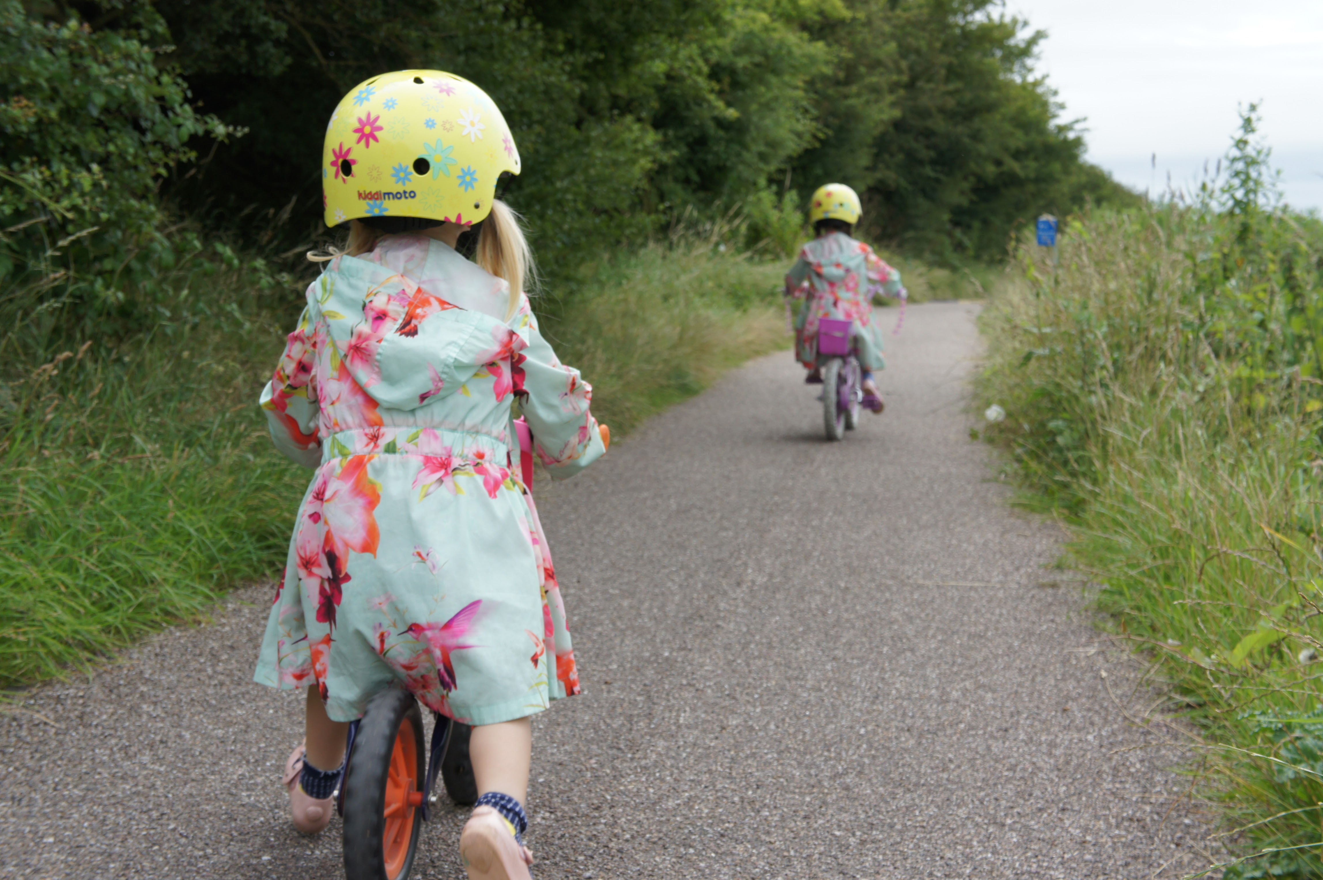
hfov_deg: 33.4
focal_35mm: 60
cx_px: 662
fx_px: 2204
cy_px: 440
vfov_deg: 22.6
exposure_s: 1/250
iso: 200
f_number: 8
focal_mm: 40
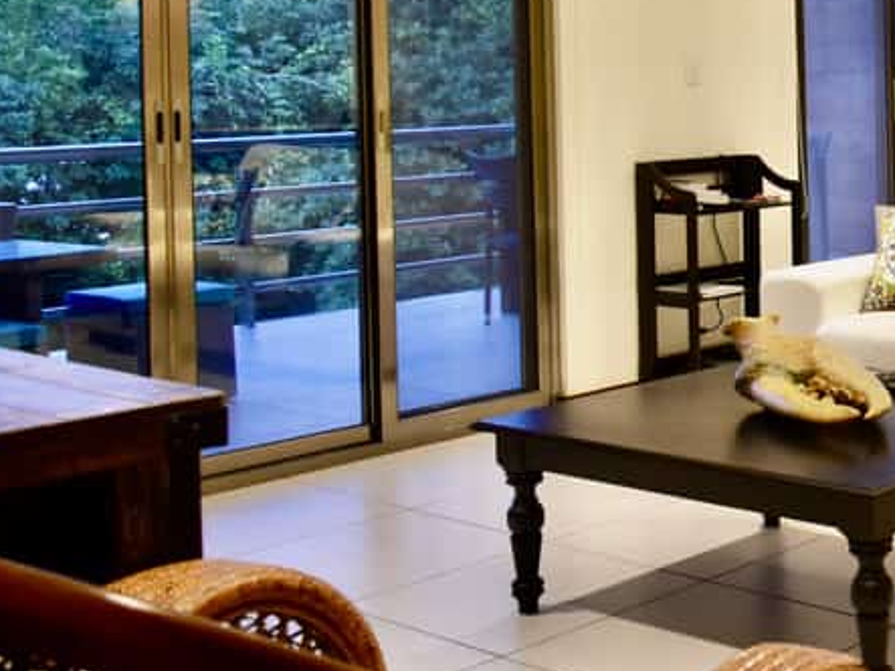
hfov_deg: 28.8
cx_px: 1010
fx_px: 1551
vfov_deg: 23.8
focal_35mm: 60
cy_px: 78
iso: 500
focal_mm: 18
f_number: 4
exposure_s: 1/60
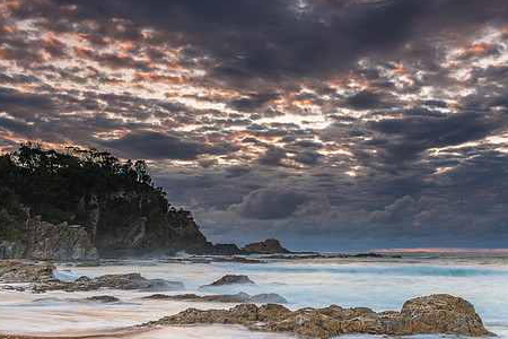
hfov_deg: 43.3
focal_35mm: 45
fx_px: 635
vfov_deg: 29.8
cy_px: 196
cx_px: 315
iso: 100
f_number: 9
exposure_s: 2.5
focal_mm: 34
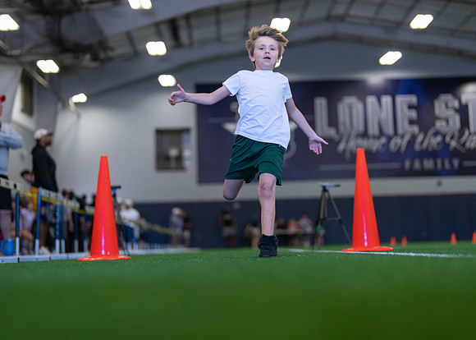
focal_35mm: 55
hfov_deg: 35.4
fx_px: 746
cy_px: 170
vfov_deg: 25.7
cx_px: 238
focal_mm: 50
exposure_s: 1/1000
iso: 1000
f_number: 1.2
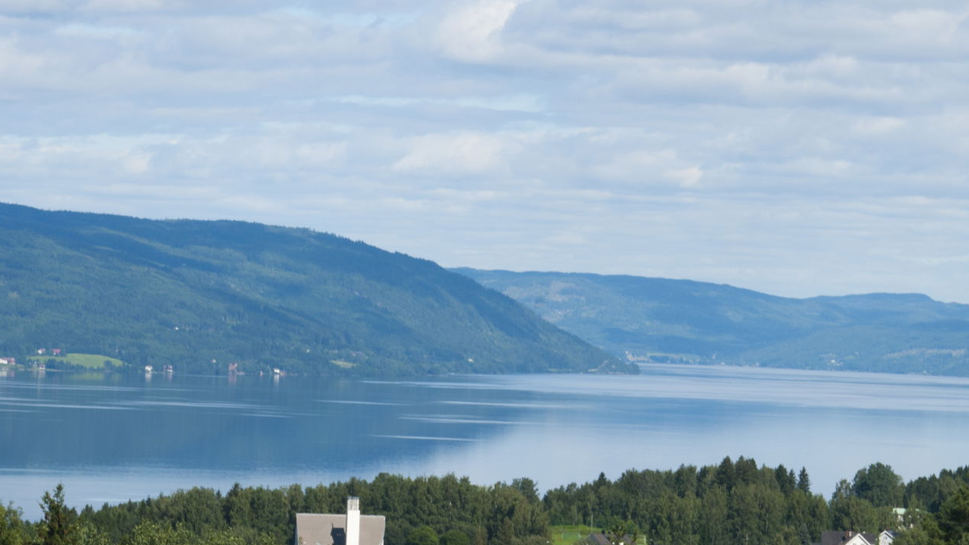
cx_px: 613
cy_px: 448
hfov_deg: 11.5
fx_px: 4805
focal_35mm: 187
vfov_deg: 6.5
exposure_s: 1/40
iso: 200
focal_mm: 78
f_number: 16
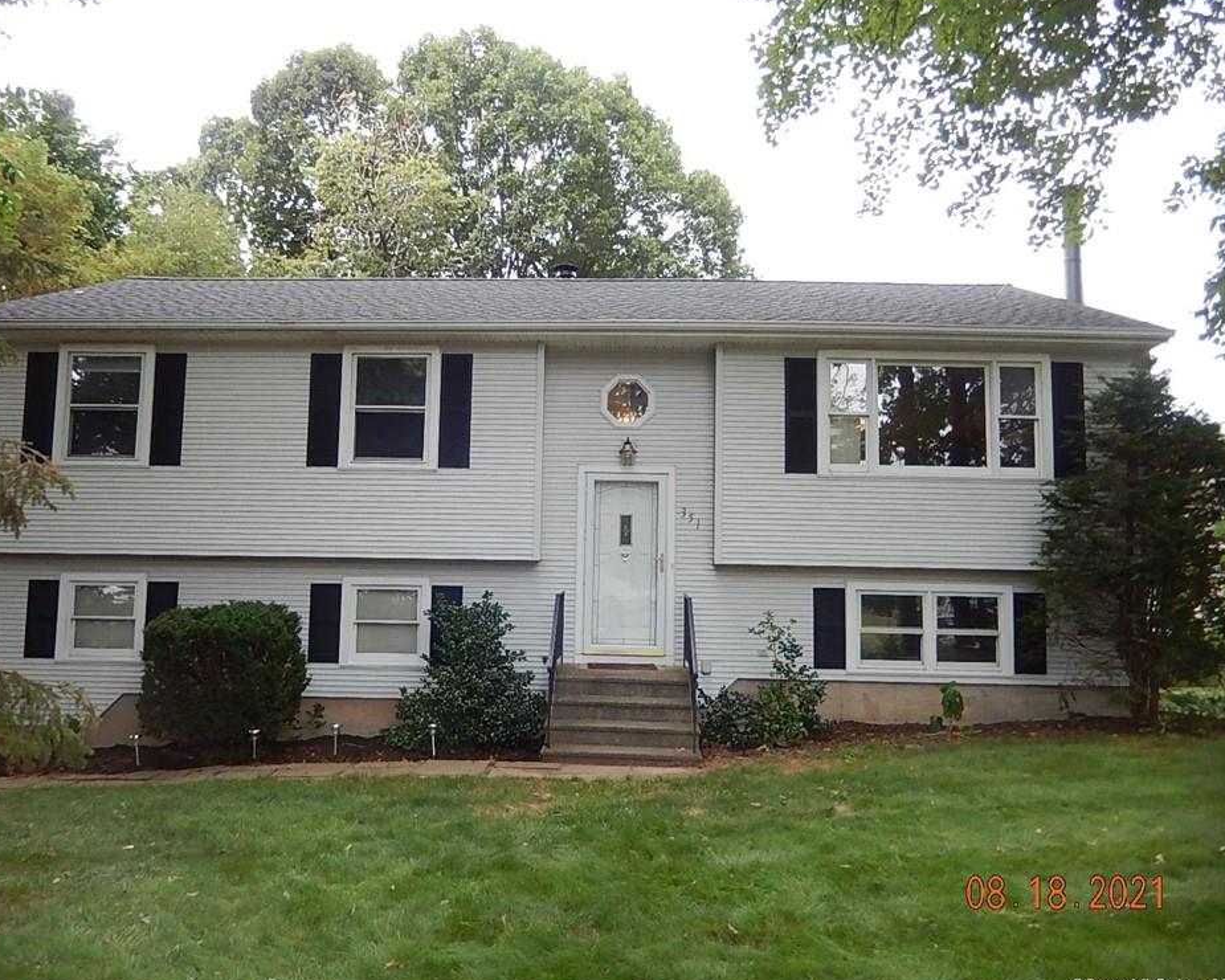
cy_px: 490
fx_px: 979
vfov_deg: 53.2
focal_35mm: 27
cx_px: 579
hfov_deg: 64.0
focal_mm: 4.5
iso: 250
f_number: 3.4
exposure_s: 1/250
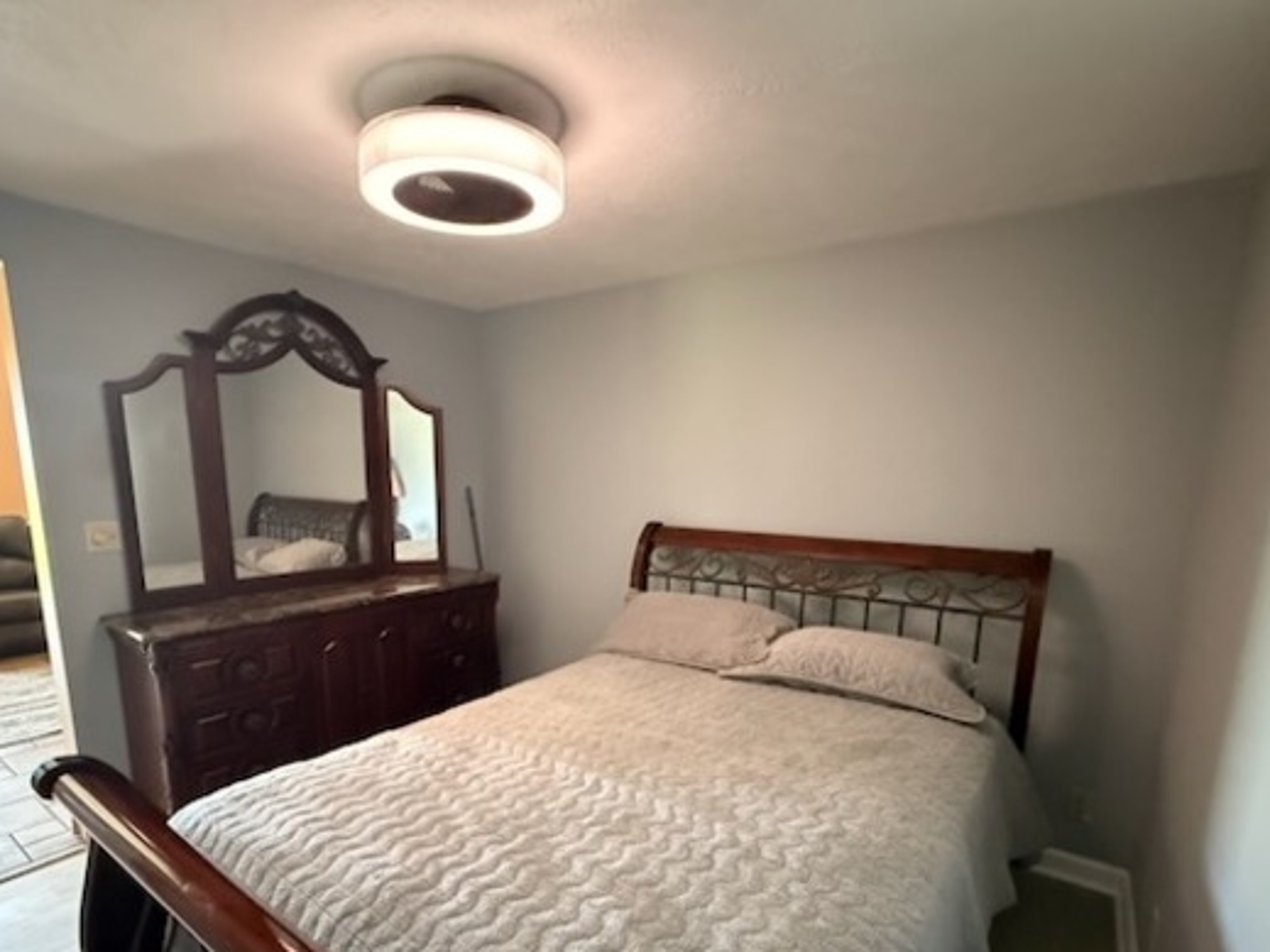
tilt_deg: -10.5
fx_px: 660
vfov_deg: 70.5
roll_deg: -0.6
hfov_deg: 87.7
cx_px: 598
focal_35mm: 18
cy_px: 592
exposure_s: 1/42
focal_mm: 2.22
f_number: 2.2
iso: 1250
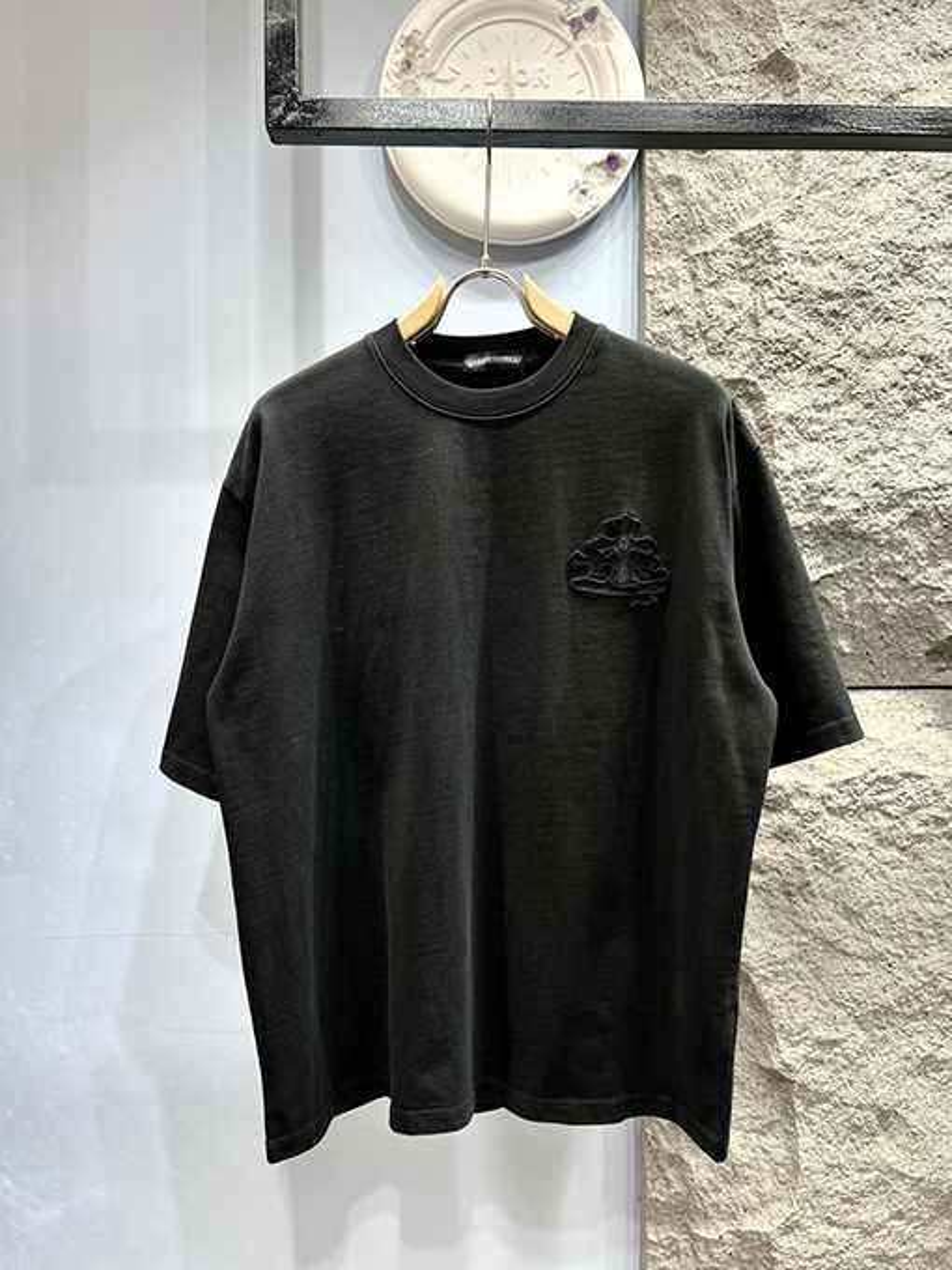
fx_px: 953
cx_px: 476
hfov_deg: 53.1
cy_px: 635
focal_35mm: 26
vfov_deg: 67.3
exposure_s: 1/588
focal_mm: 5.7
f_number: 1.5
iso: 50
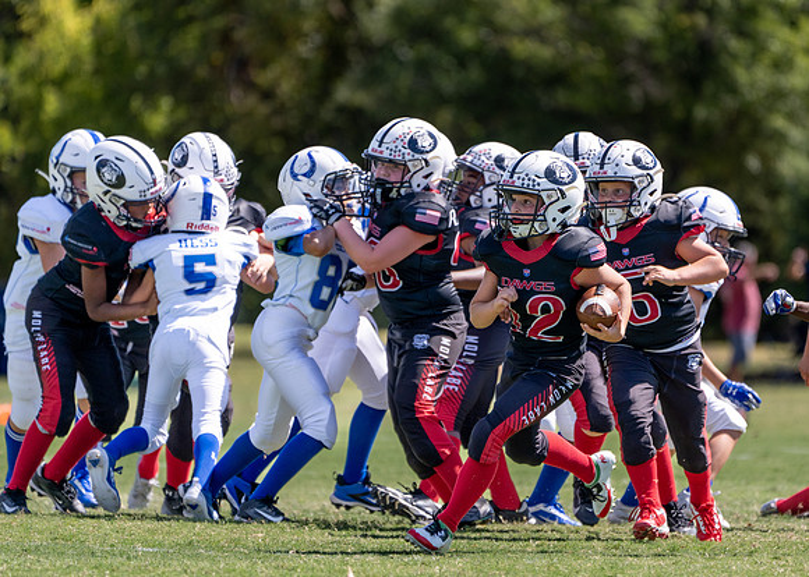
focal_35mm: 540
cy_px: 284
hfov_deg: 3.7
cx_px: 505
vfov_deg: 2.7
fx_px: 12412
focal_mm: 400
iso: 320
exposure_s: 1/1250
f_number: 5.6
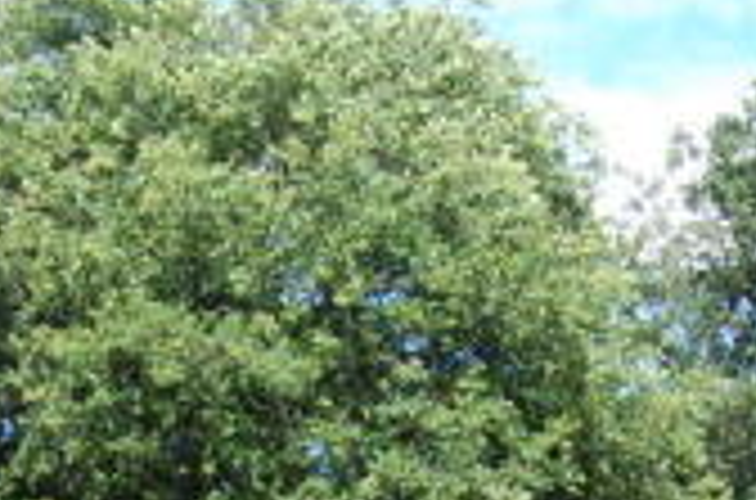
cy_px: 806
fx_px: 2826
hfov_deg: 15.2
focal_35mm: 135
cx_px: 482
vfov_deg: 9.7
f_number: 7.1
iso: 200
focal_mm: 23
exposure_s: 1/200
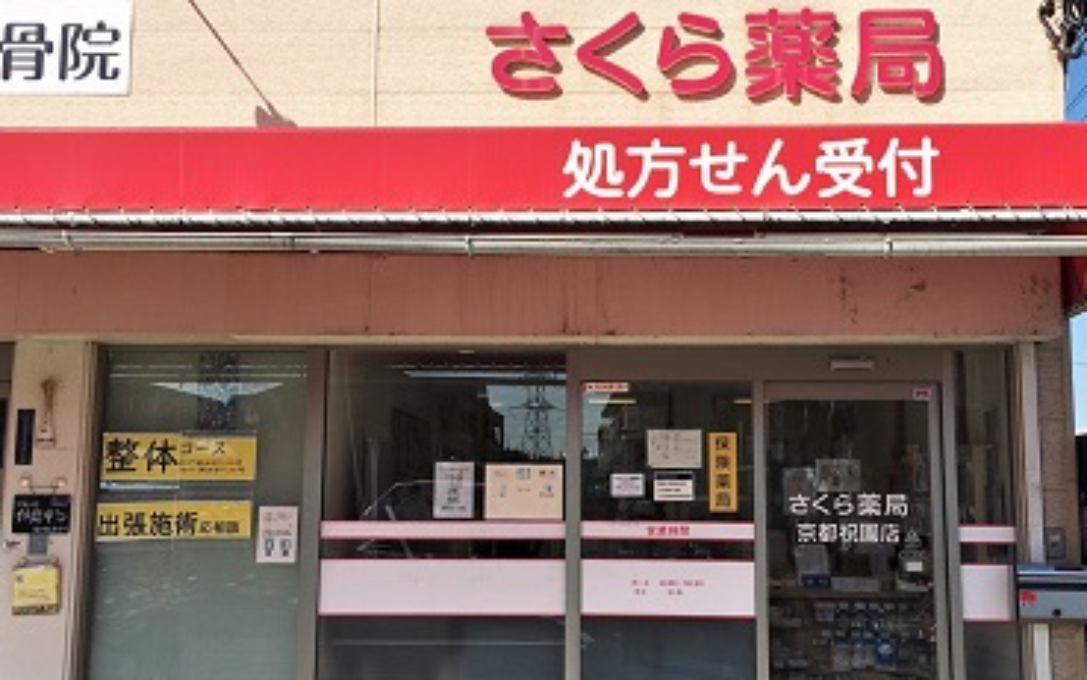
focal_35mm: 40
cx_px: 601
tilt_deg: +8.4
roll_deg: -1.1
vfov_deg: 32.0
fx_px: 1186
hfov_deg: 49.2
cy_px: 315
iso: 25
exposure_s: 1/2331
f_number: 2.2
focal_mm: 4.15
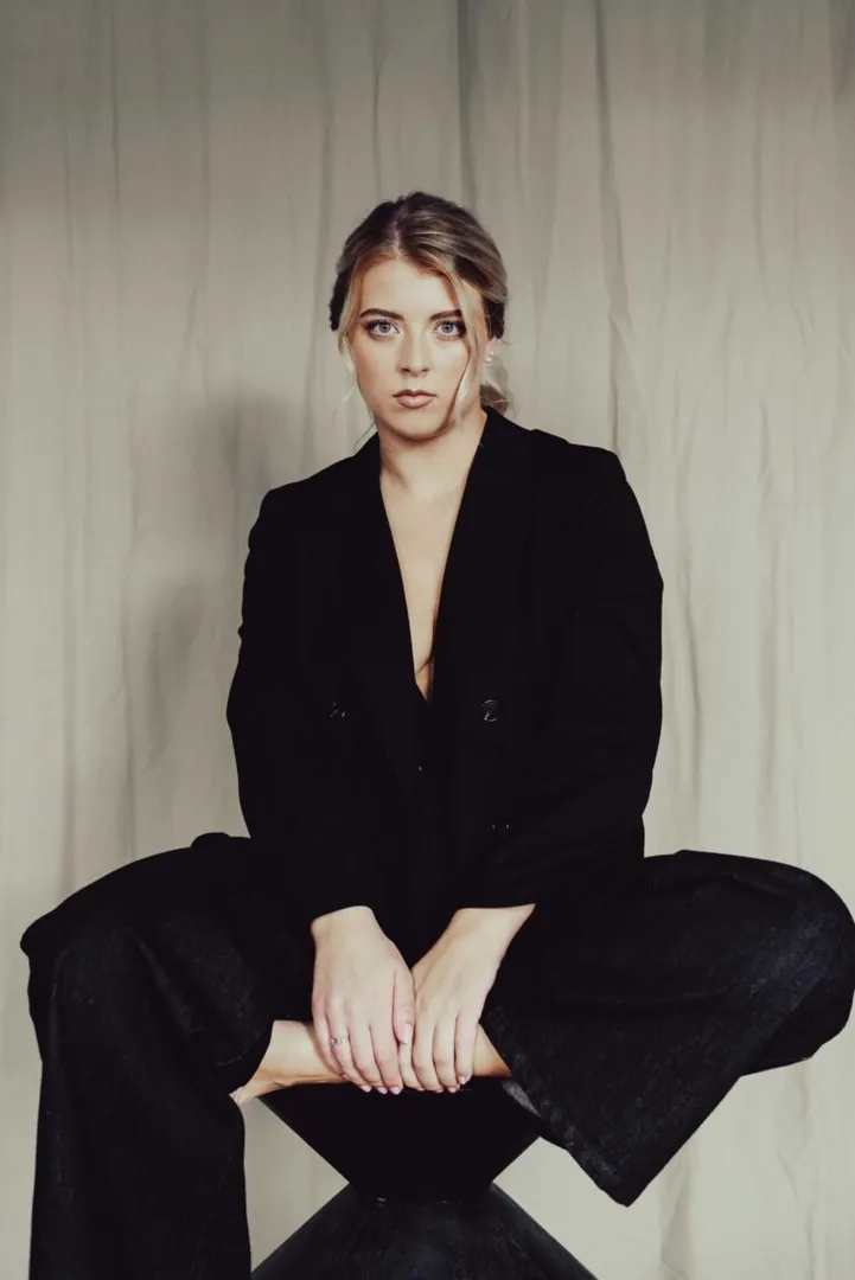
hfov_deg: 27.0
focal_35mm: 50
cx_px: 428
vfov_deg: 39.6
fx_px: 1779
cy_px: 640
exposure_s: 1/100
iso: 100
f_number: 4
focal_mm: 50
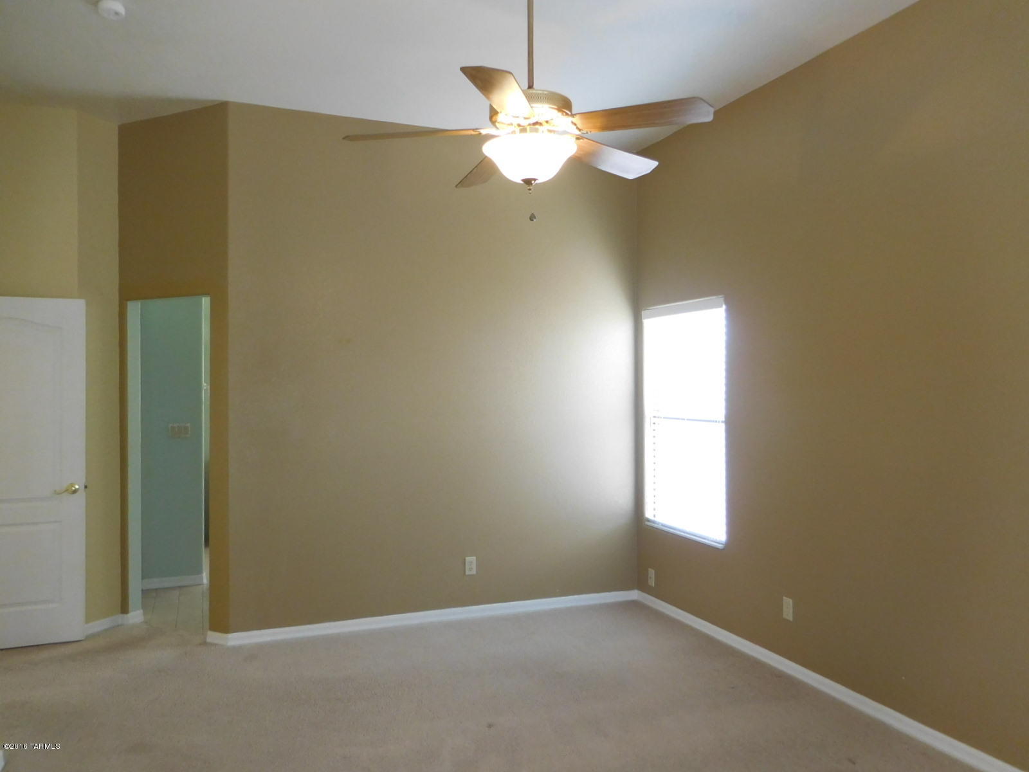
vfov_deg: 54.9
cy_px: 386
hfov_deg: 69.4
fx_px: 743
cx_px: 514
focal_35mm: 25
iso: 280
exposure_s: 1/30
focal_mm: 4.5
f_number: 3.3
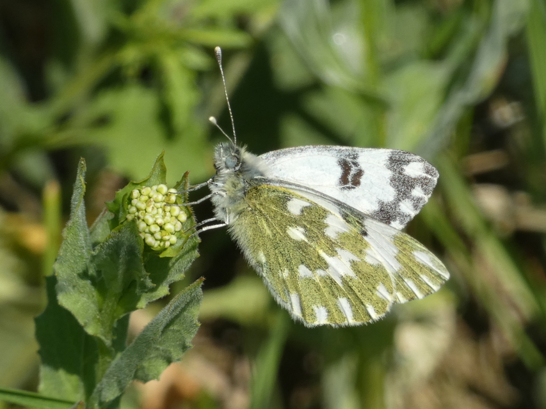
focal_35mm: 440
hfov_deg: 4.5
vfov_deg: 3.4
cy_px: 204
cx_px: 273
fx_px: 6941
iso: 80
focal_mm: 78.8
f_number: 5.6
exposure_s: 1/200
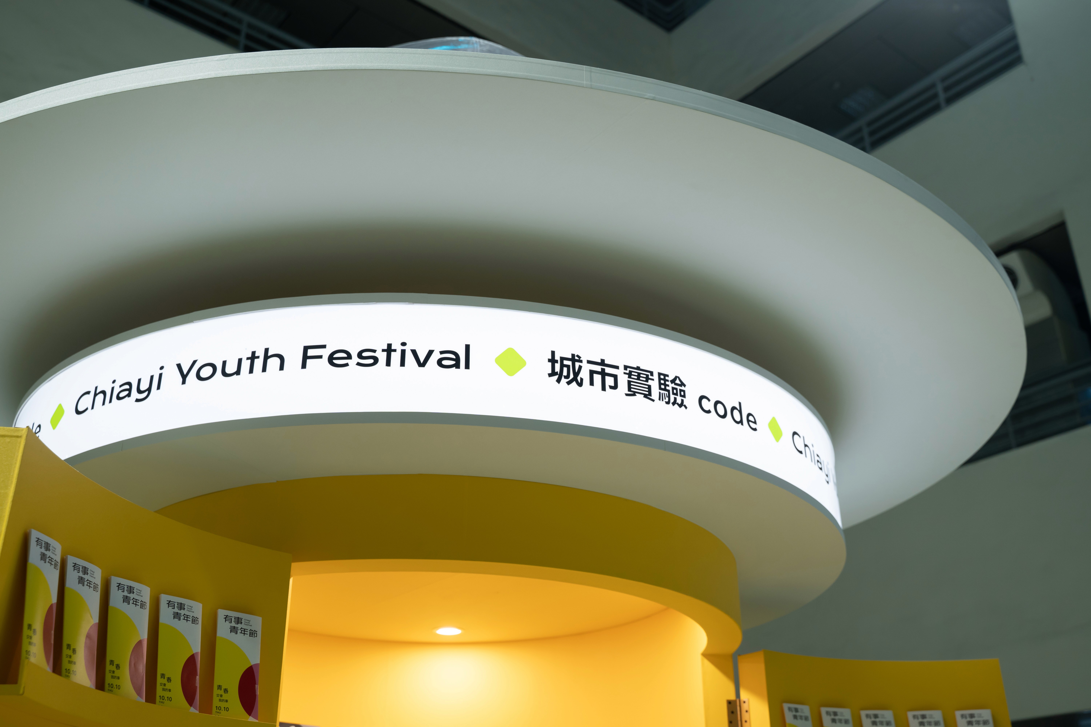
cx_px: 546
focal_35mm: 37
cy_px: 364
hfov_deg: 51.9
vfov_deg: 35.9
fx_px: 1121
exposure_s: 1/125
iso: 640
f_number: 3.5
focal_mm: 37
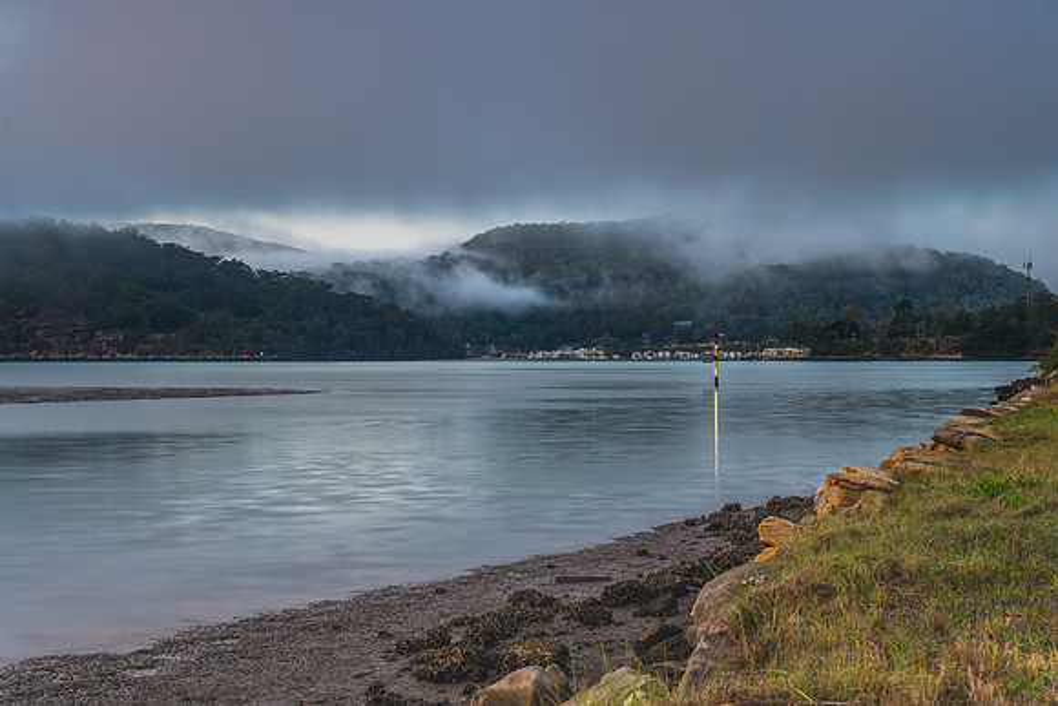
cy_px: 353
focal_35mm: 55
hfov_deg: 36.1
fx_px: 1623
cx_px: 529
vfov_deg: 24.5
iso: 160
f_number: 8
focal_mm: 55
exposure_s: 1.6
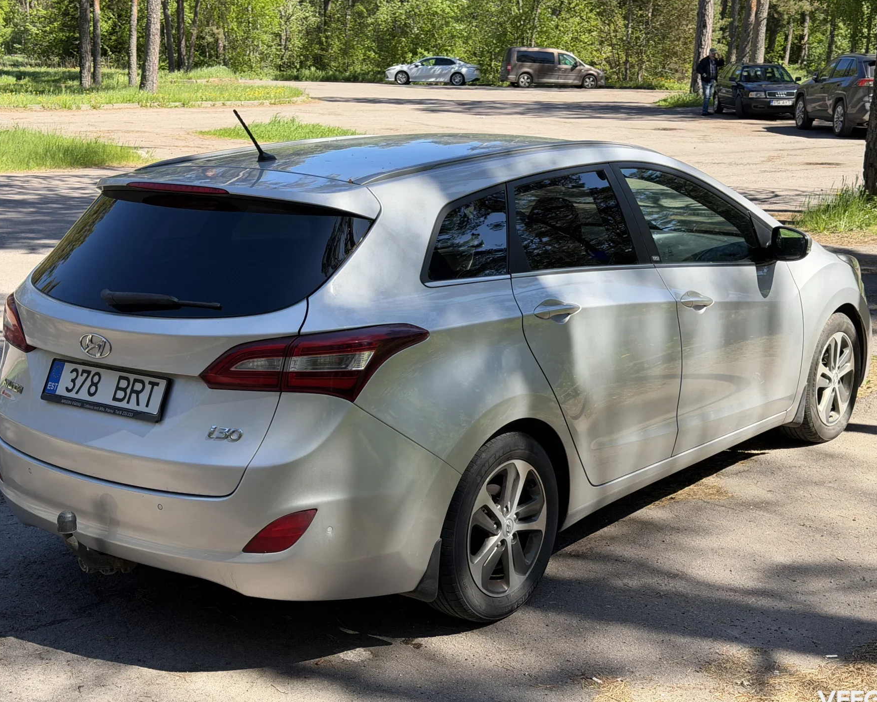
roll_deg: -0.8
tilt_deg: -13.6
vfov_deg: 29.7
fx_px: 1324
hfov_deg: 36.7
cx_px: 431
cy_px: 356
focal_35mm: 51
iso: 64
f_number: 1.78
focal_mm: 6.76
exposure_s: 1/1307
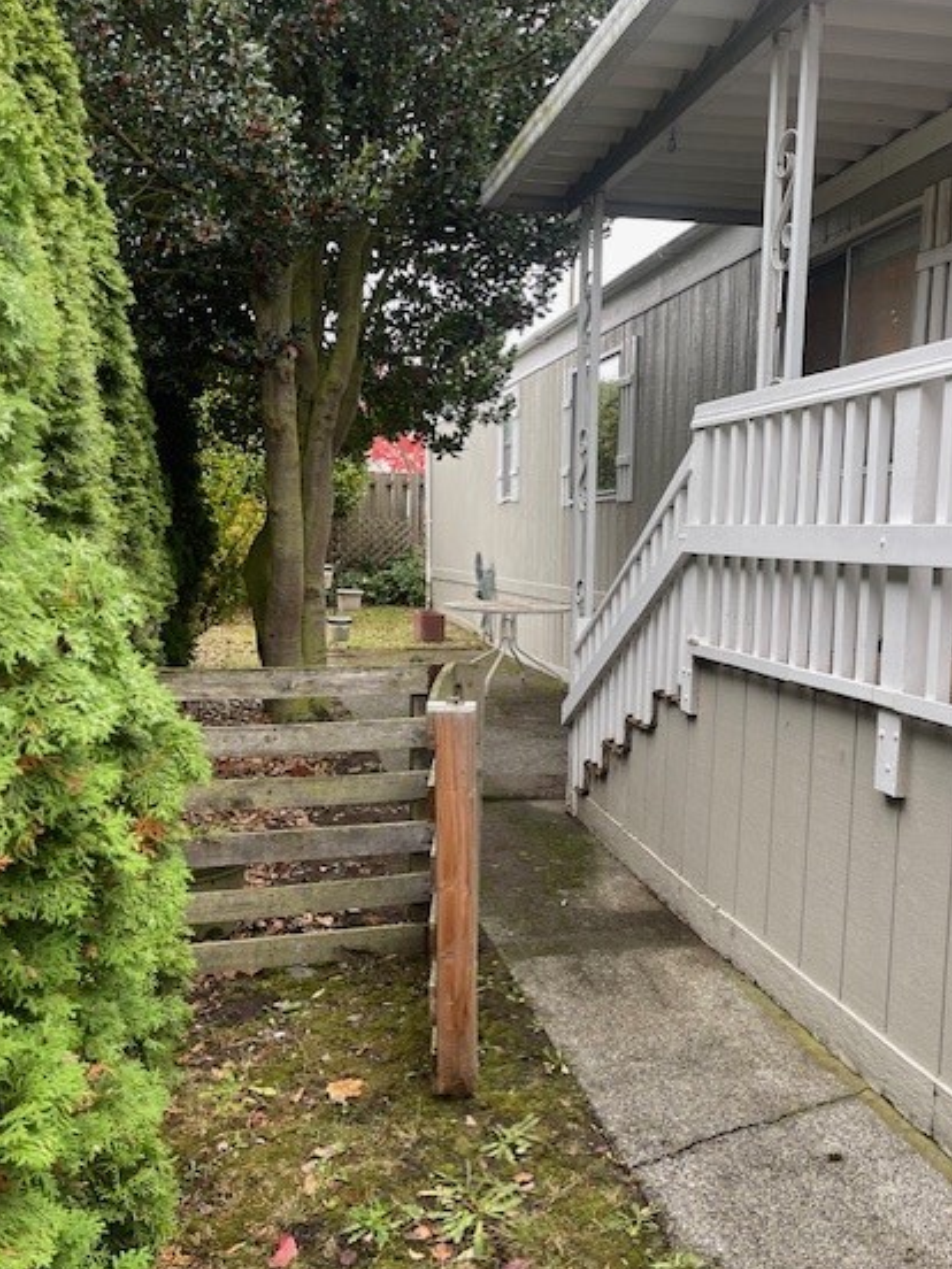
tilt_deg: -5.8
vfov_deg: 61.6
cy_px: 667
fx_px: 1063
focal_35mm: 29
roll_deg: -0.8
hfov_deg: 48.1
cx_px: 540
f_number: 1.6
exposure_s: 1/121
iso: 64
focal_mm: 5.1
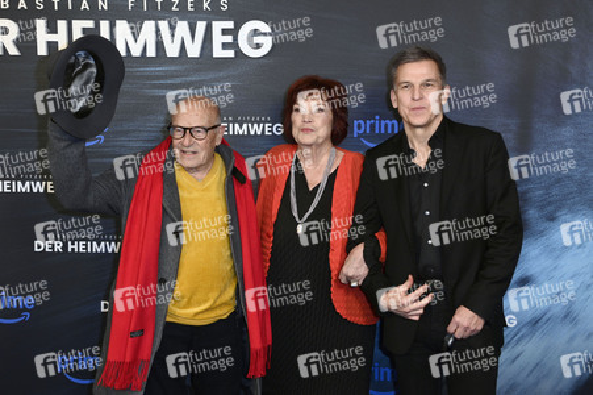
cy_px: 198
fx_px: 922
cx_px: 296
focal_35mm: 56
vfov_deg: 24.2
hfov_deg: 35.7
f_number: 6.3
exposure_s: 1/250
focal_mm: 56
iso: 1600
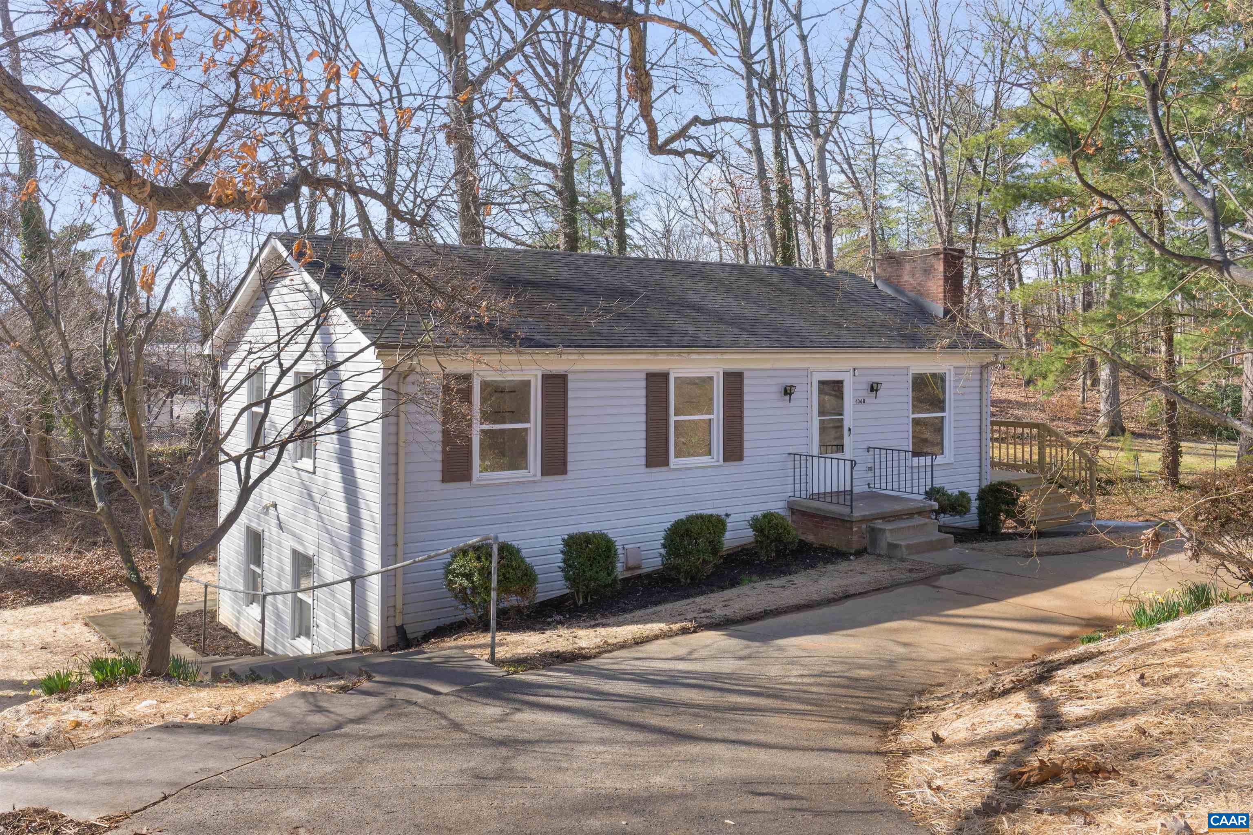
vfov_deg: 44.6
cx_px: 626
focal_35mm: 29
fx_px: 1018
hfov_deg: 63.2
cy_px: 418
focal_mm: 19.5
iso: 100
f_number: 7.1
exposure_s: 1/100
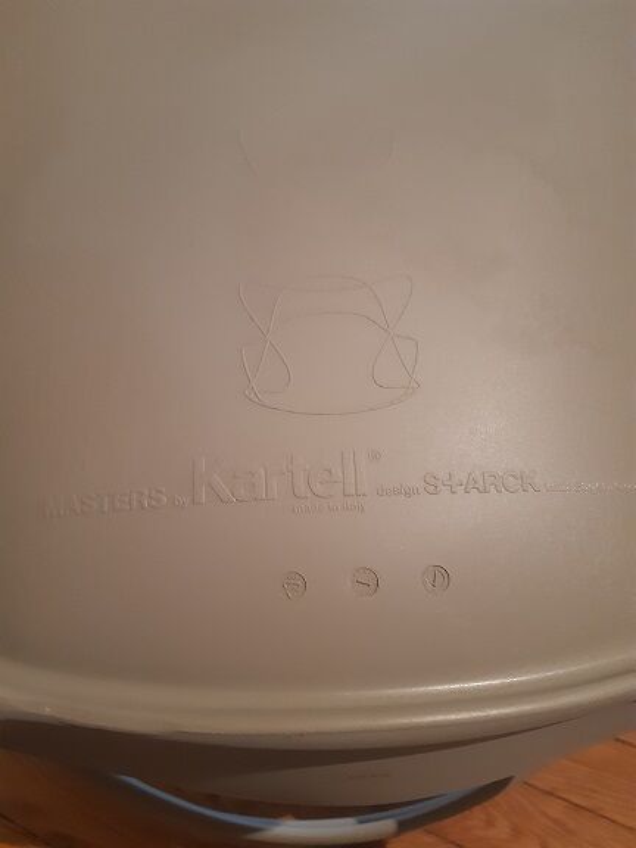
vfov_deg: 67.3
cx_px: 318
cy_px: 424
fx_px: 637
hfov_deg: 53.1
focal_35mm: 26
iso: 320
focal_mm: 3.92
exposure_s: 1/25
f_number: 1.7
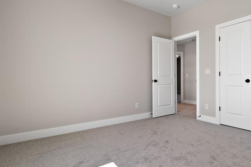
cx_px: 156
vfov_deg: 59.5
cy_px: 83
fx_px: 146
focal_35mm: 21
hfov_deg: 79.8
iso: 400
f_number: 8
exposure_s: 1/30
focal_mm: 8
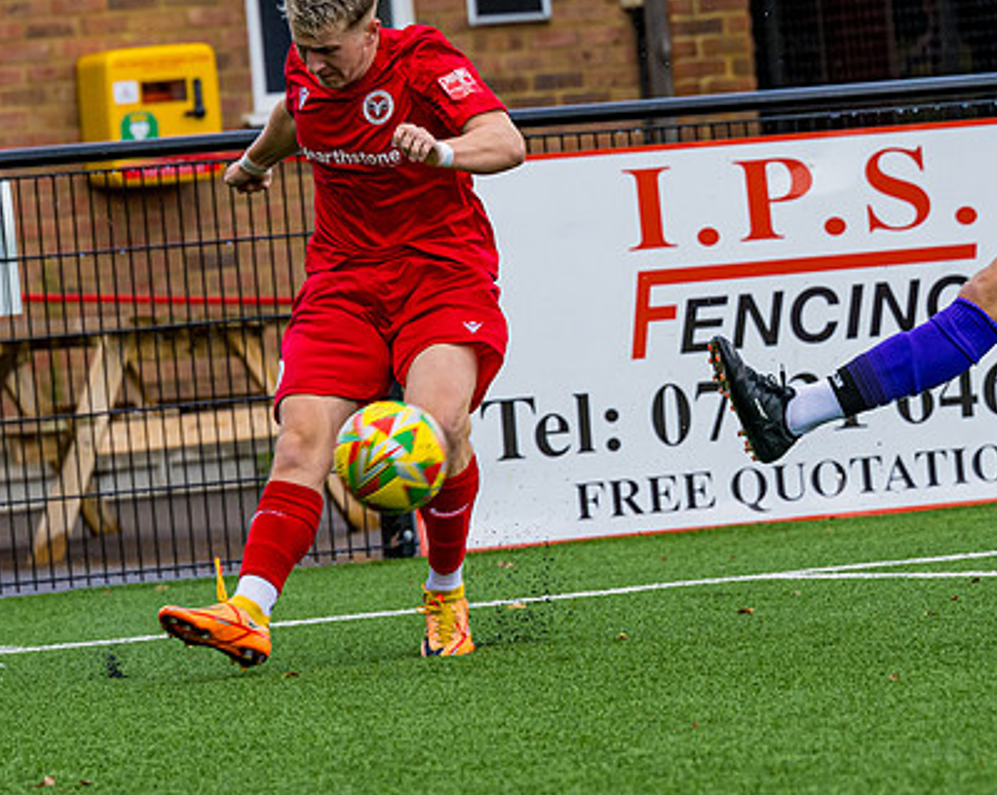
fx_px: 11553
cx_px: 384
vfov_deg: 3.9
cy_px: 259
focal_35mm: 392
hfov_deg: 4.9
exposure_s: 1/1600
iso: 400
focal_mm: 145
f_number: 4
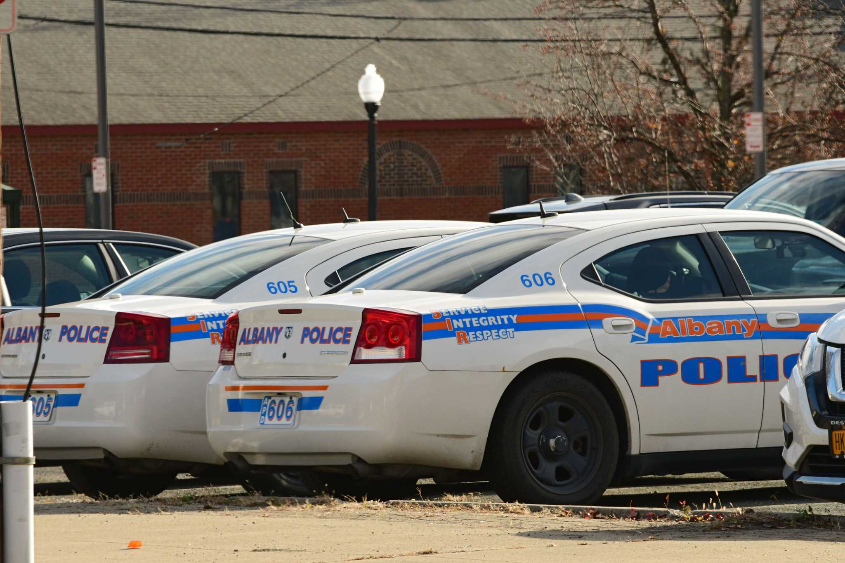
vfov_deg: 4.6
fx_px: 7041
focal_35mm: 300
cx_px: 422
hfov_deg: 6.9
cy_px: 282
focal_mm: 200
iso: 1250
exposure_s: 1/1000
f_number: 11
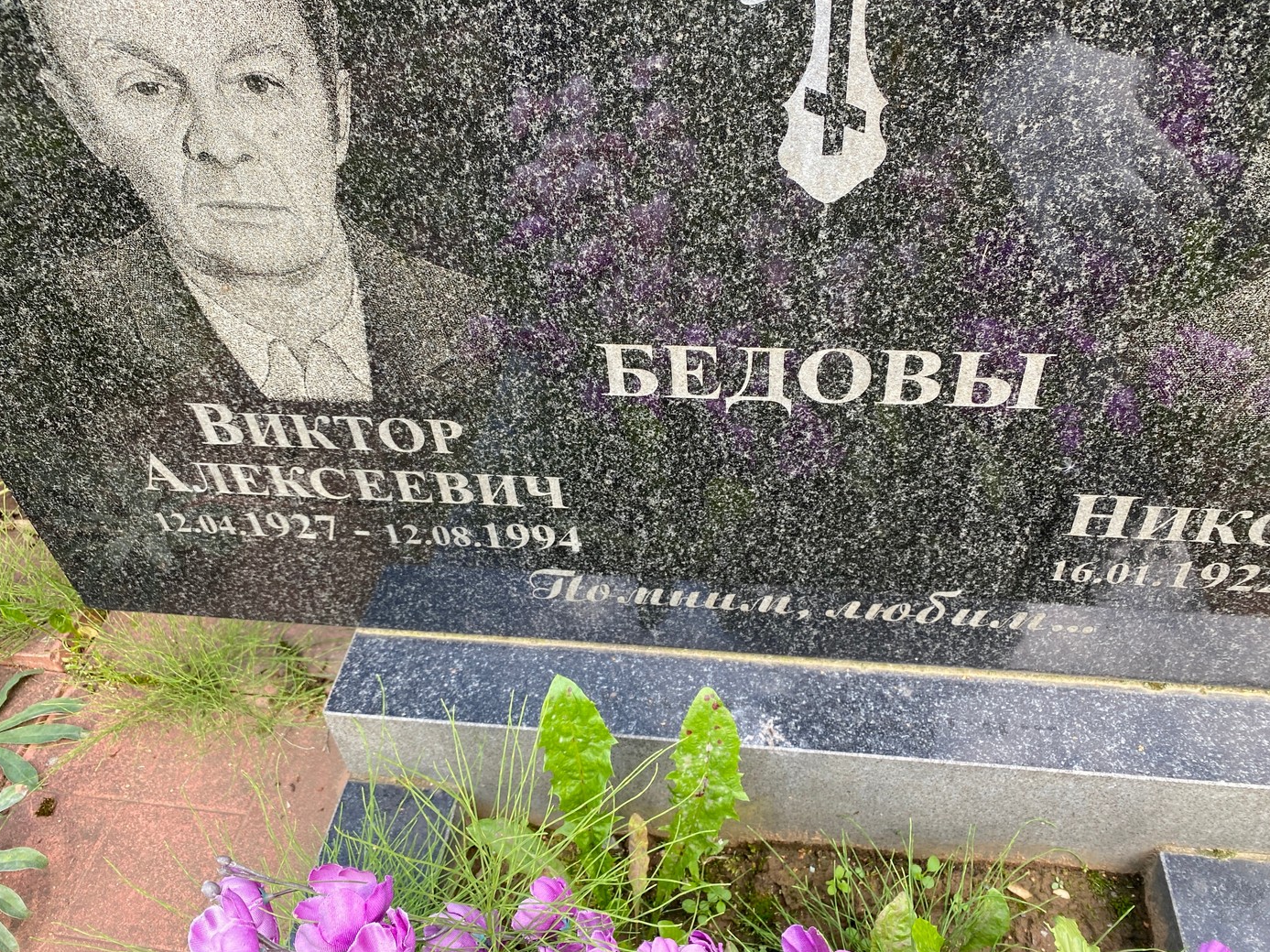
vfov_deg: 51.3
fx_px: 990
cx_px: 630
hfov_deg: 65.3
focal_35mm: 27
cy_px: 460
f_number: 1.8
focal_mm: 4.25
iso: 40
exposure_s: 1/121
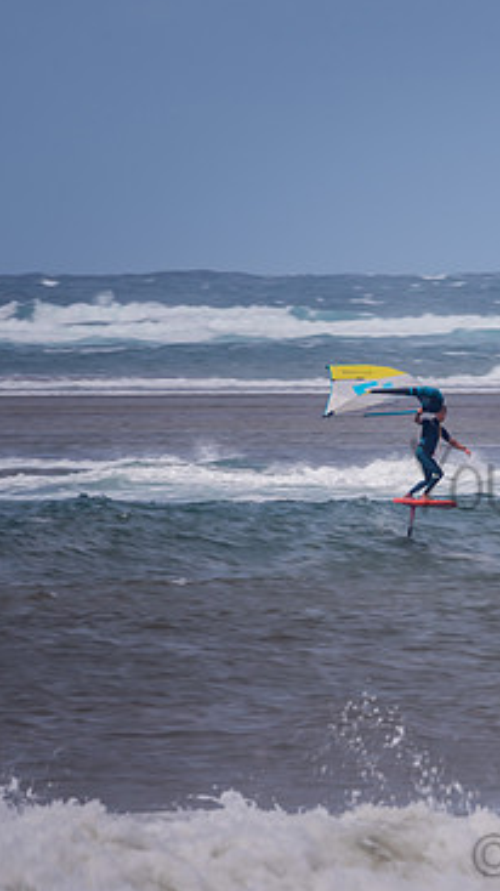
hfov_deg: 1.2
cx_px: 507
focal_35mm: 1016
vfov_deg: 2.1
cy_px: 521
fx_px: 23986
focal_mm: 500
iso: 31
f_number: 10
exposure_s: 1/40
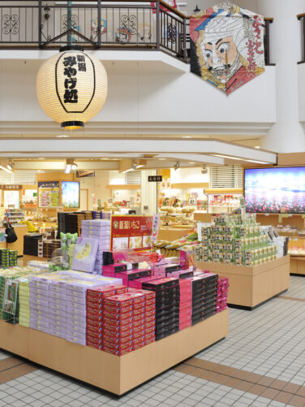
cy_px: 202
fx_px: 411
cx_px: 55
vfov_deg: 52.6
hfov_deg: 38.9
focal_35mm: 35
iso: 400
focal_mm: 24
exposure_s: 1/20
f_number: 8
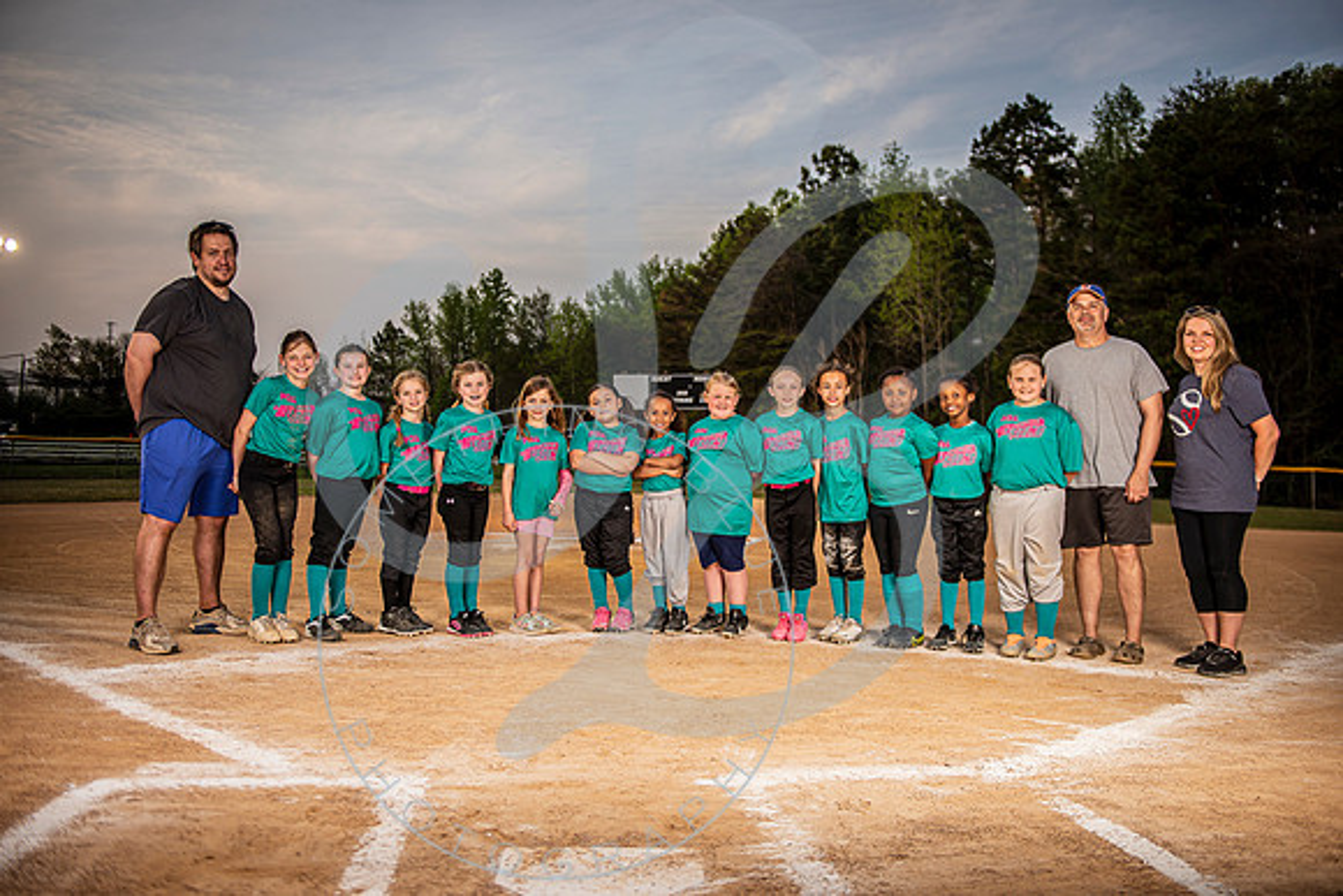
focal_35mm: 31
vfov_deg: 42.2
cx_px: 670
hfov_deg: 60.0
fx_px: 1162
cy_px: 448
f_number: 4
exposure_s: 1/800
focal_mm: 31
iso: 100
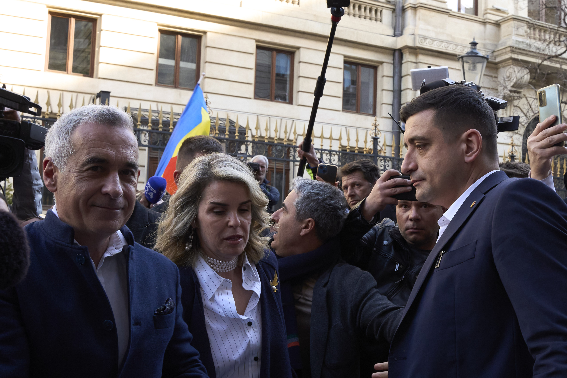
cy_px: 233
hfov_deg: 38.6
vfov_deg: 26.4
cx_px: 356
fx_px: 803
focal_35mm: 51
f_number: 7.1
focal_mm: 24
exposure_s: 1/320
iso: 1250
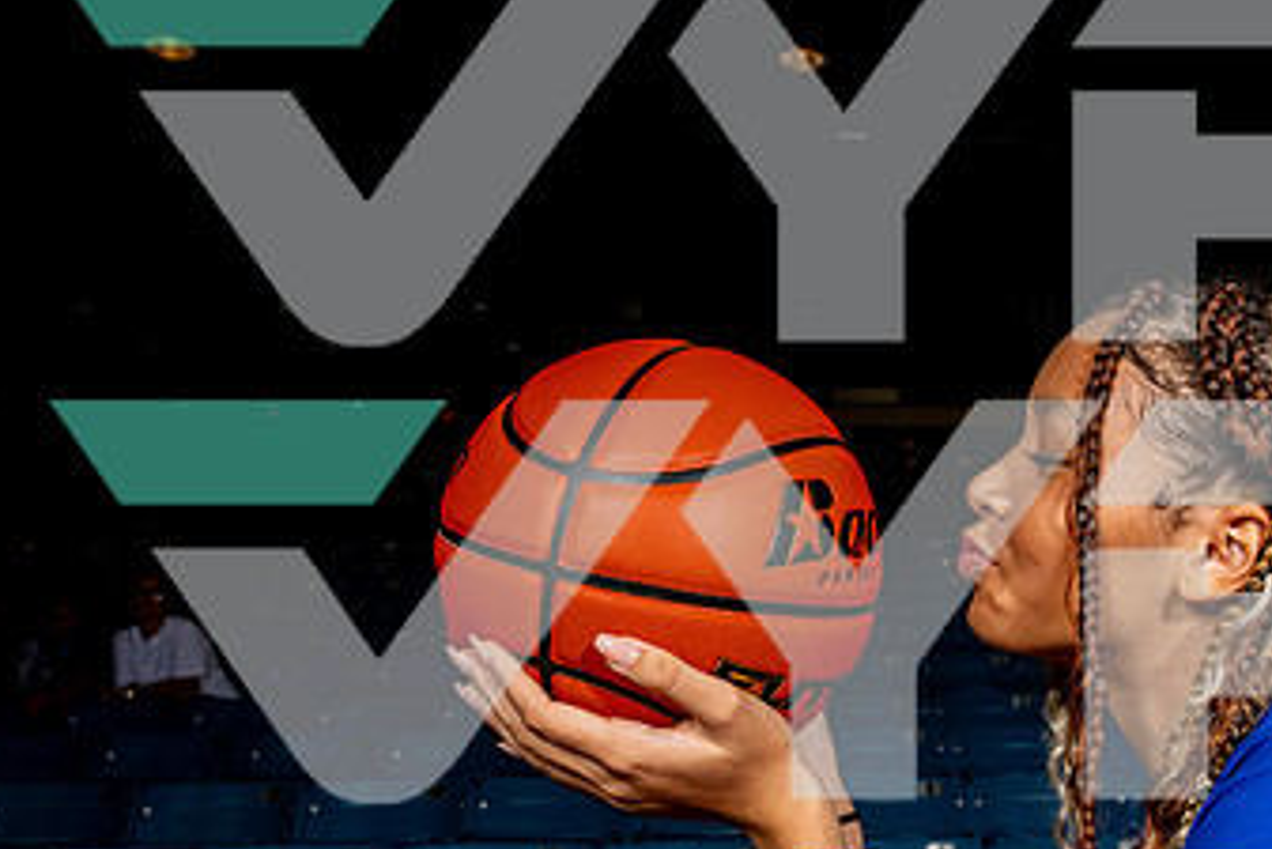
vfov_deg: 30.8
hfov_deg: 43.4
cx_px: 1012
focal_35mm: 43
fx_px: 1520
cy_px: 602
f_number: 7.1
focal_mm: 25
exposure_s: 1/125
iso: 250
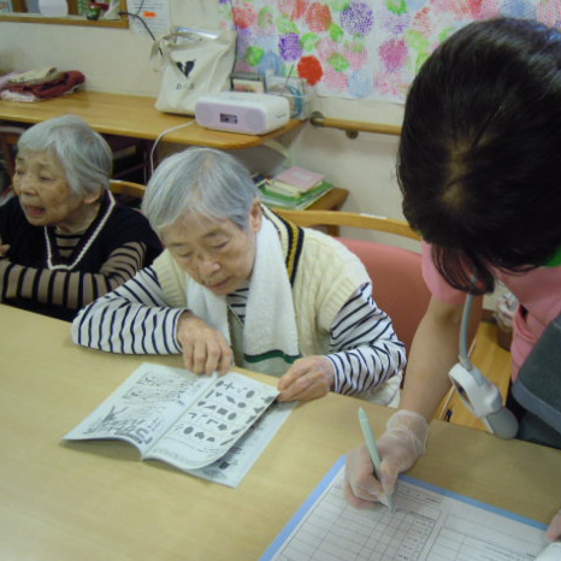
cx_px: 370
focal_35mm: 34
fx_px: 623
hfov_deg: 47.7
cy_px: 274
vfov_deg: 48.4
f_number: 2.7
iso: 250
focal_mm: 5
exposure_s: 1/30
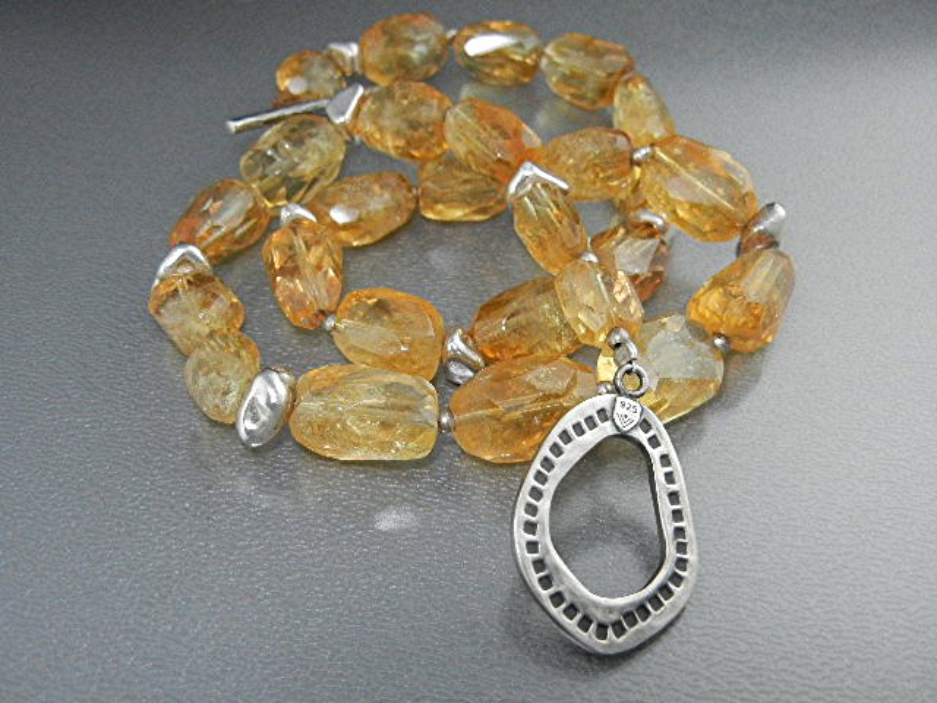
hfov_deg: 47.9
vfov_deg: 36.8
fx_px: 1056
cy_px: 352
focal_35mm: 39
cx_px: 468
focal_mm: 7.1
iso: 800
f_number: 7.4
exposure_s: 1/30
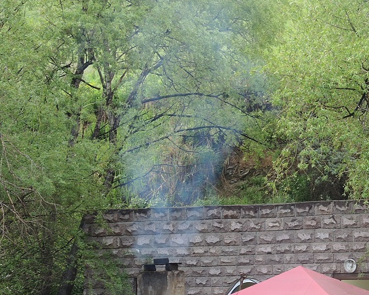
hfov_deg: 14.0
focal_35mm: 136
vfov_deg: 11.3
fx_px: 1485
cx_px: 360
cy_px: 239
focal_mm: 12.5
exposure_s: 1/50
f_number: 2.8
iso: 100
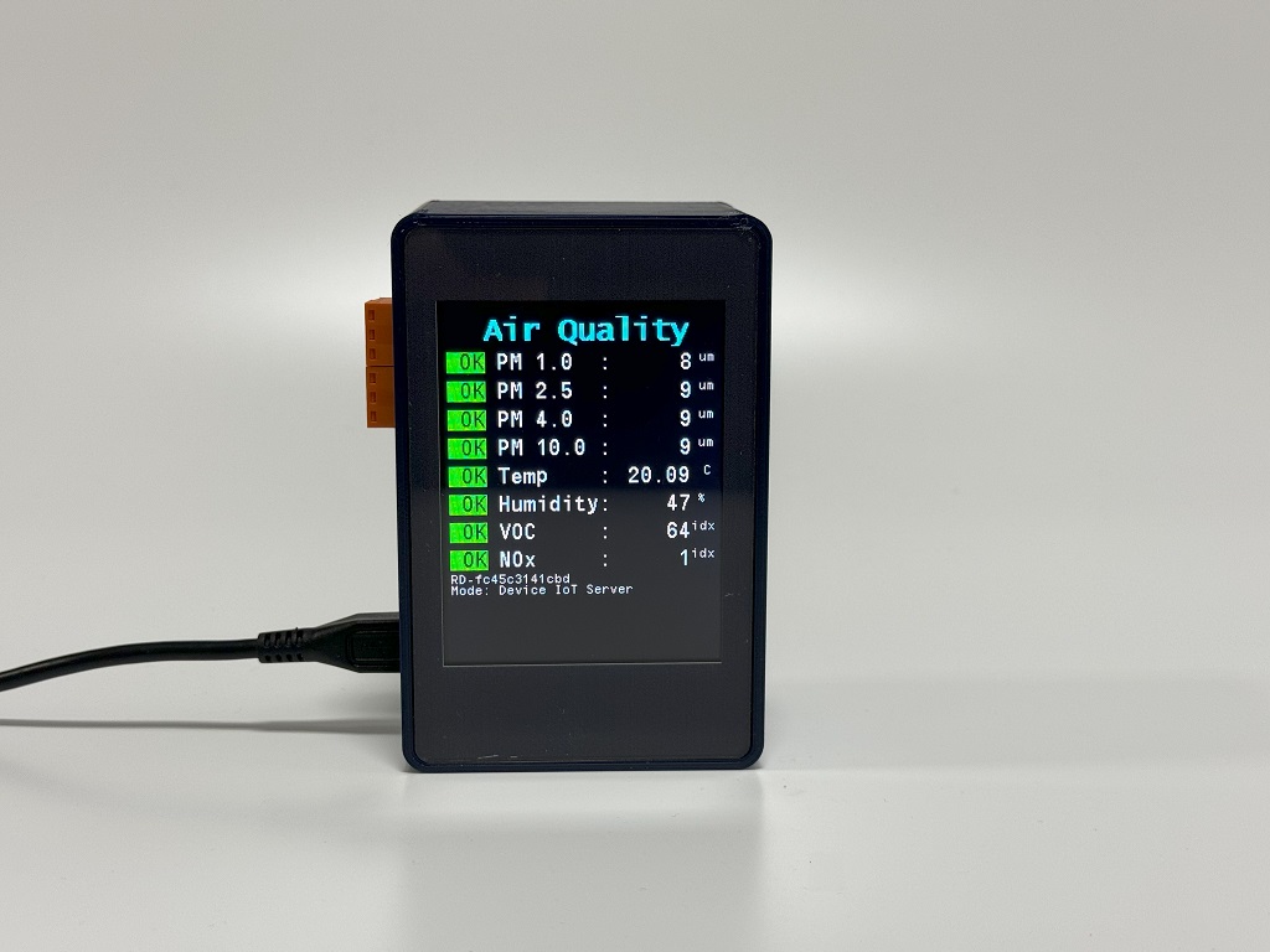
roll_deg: -0.6
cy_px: 476
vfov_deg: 30.3
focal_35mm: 48
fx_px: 1761
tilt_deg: -11.2
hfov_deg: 39.7
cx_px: 635
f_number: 1.78
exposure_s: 1/50
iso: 64
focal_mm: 6.86
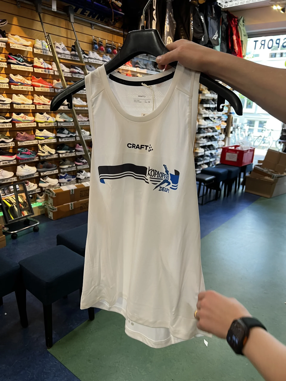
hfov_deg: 53.1
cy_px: 190
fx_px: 286
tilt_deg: -16.5
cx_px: 143
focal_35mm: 26
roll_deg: -2.2
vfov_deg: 67.3
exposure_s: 1/50
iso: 64
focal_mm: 5.7
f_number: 1.5
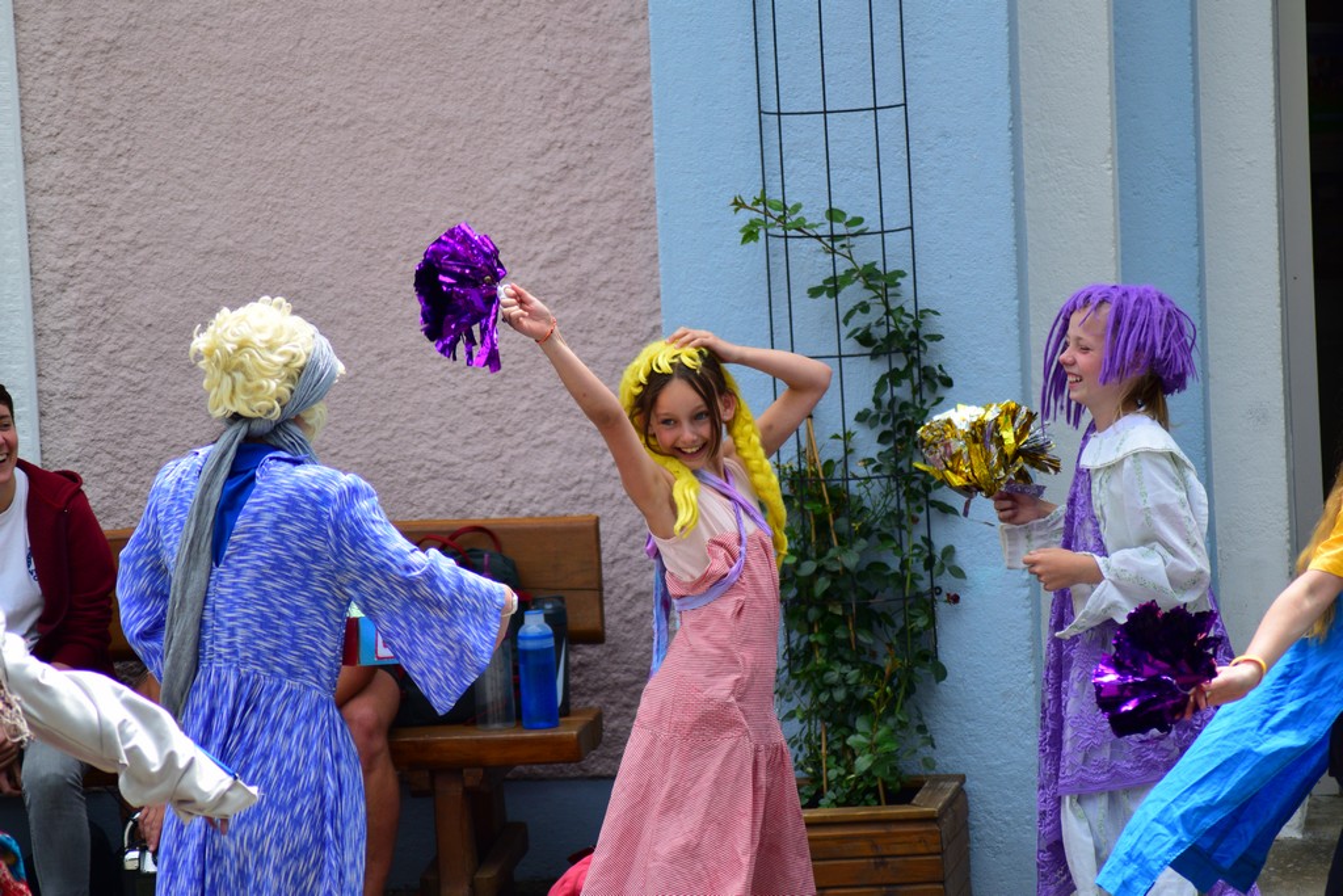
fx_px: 8394
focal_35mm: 225
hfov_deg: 9.1
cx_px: 672
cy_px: 448
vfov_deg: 6.1
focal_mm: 150
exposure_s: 1/1250
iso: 320
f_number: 4.2
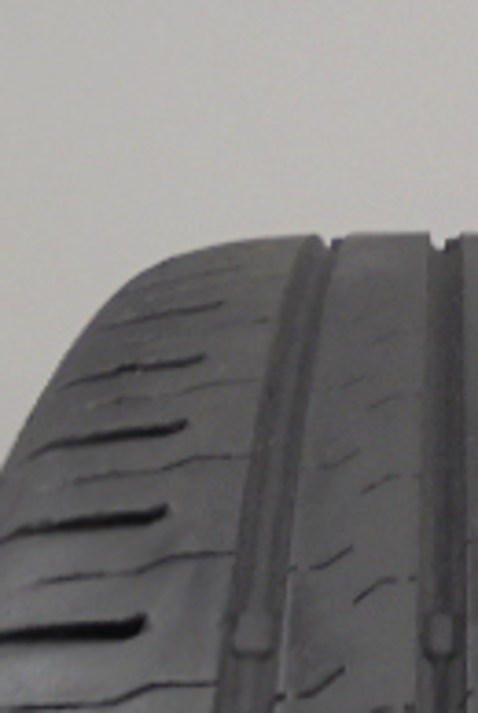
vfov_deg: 22.8
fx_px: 1766
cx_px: 471
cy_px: 309
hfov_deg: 15.2
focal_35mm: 89
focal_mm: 4.6
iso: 100
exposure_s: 1/30
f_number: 3.5
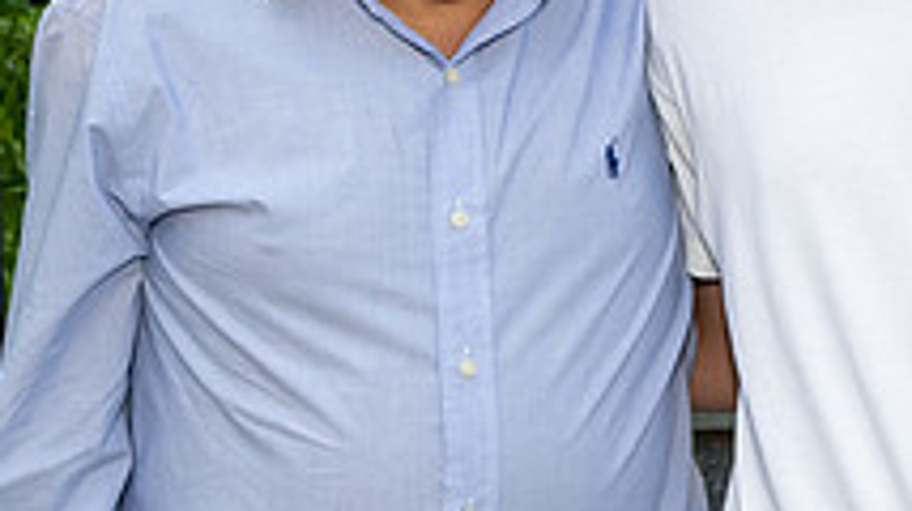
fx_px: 3528
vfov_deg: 8.2
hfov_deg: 14.0
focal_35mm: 146
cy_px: 4
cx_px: 1278
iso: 500
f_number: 7.1
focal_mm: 30
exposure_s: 1/250
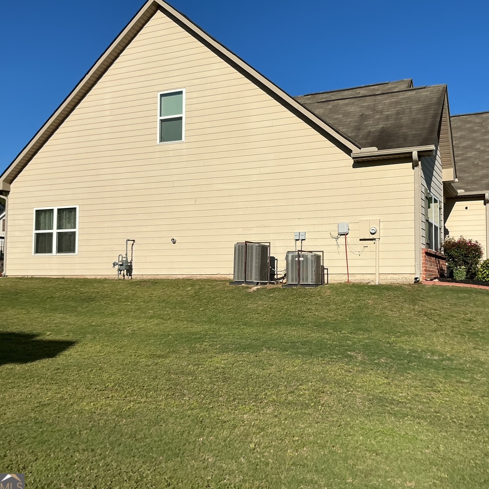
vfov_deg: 47.2
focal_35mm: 35
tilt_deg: +0.8
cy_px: 248
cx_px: 284
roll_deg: -2.6
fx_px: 559
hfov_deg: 47.0
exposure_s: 1/3788
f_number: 1.8
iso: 25
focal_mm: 3
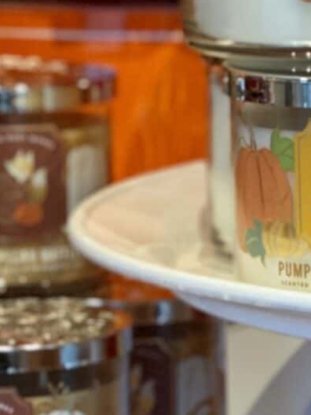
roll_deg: -0.7
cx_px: 265
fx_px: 3019
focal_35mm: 252
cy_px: 336
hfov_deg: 5.9
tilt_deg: -9.7
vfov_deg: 7.8
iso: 125
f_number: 2
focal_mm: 6
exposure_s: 1/120
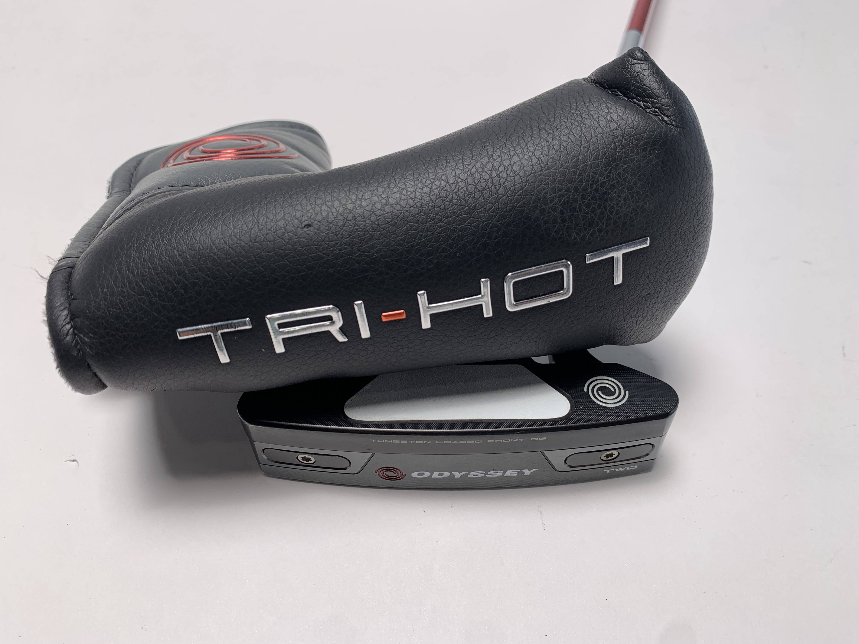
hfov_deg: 67.3
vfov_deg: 53.1
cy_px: 322
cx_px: 430
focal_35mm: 26
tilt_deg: -50.7
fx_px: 645
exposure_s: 1/221
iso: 25
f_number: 1.8
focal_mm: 4.25
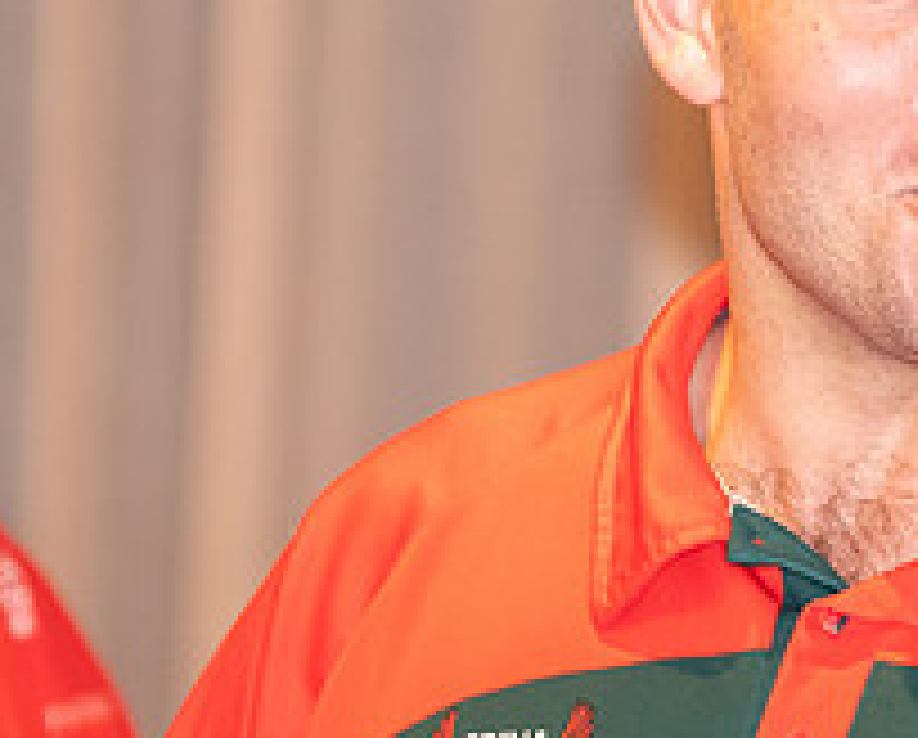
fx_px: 23492
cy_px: 112
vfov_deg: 1.8
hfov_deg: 2.2
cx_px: 980
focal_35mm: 863
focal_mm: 200
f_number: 2.8
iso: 1000
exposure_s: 1/60
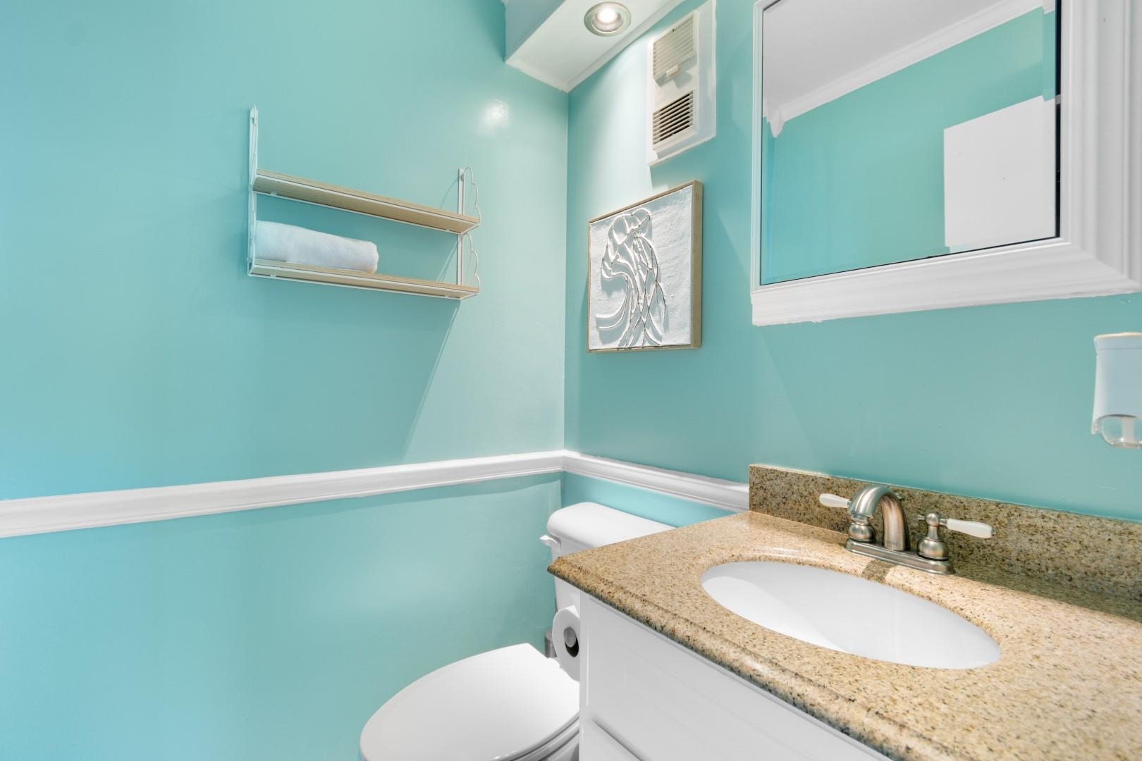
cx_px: 571
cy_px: 380
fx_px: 476
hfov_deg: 100.4
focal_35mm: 15
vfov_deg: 77.3
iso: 100
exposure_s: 1/15
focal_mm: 10
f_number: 4.5
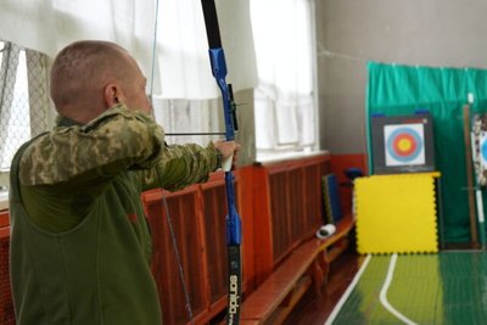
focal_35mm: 54
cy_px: 162
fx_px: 731
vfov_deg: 25.1
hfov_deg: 36.9
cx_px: 244
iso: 640
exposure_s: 1/80
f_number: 2.8
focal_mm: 36
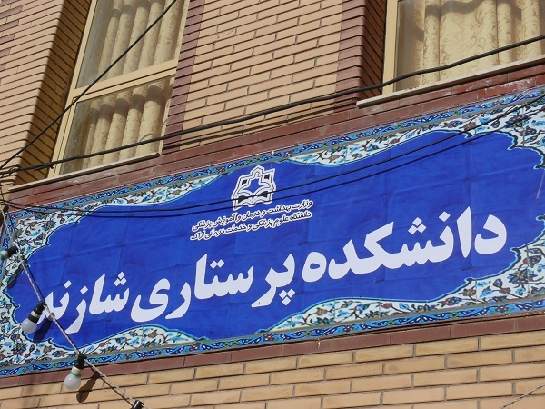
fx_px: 992
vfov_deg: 23.3
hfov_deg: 30.7
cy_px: 204
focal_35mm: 63
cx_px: 272
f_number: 8
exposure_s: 1/500
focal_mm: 13.3
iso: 100
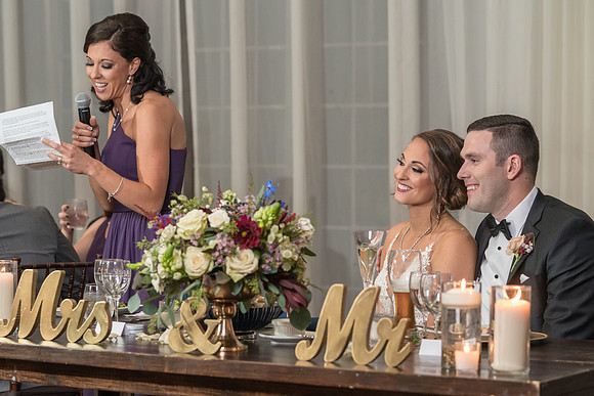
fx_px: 1652
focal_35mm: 100
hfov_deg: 20.4
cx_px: 295
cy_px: 210
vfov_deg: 13.7
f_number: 4
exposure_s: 1/200
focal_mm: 87
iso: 2000
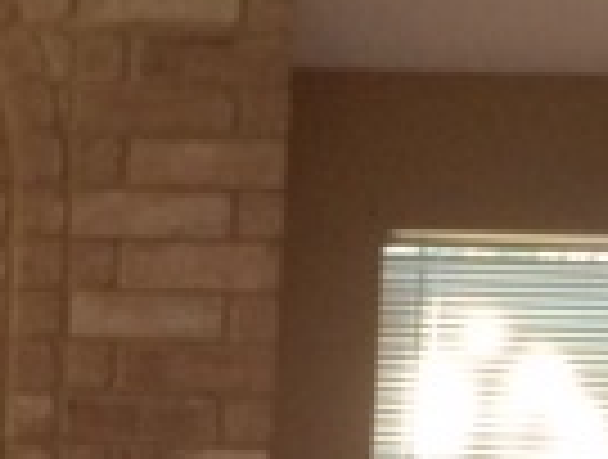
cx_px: -248
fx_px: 2413
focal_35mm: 137
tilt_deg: -6.1
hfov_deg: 13.7
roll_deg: -1.5
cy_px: 752
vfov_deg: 10.4
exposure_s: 1/30
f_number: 2.2
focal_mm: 4.15
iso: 125
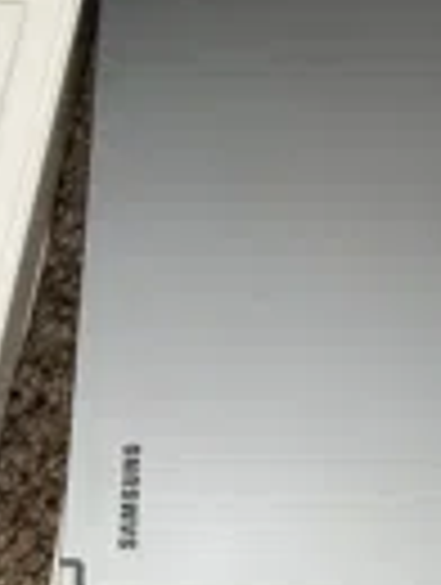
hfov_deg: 18.5
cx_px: 171
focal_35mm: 80
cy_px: 346
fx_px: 1354
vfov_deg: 24.3
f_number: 1.5
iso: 200
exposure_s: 1/60
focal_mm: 5.7
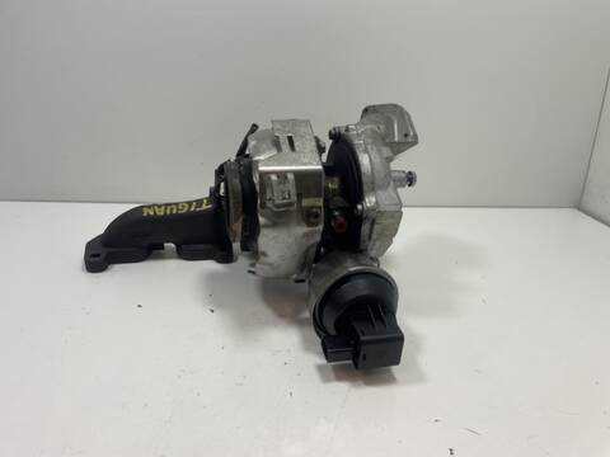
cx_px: 305
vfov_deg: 53.1
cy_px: 228
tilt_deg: -21.5
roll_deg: -2.7
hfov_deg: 67.3
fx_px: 458
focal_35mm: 26
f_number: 1.6
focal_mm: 4.2
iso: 32
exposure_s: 1/103
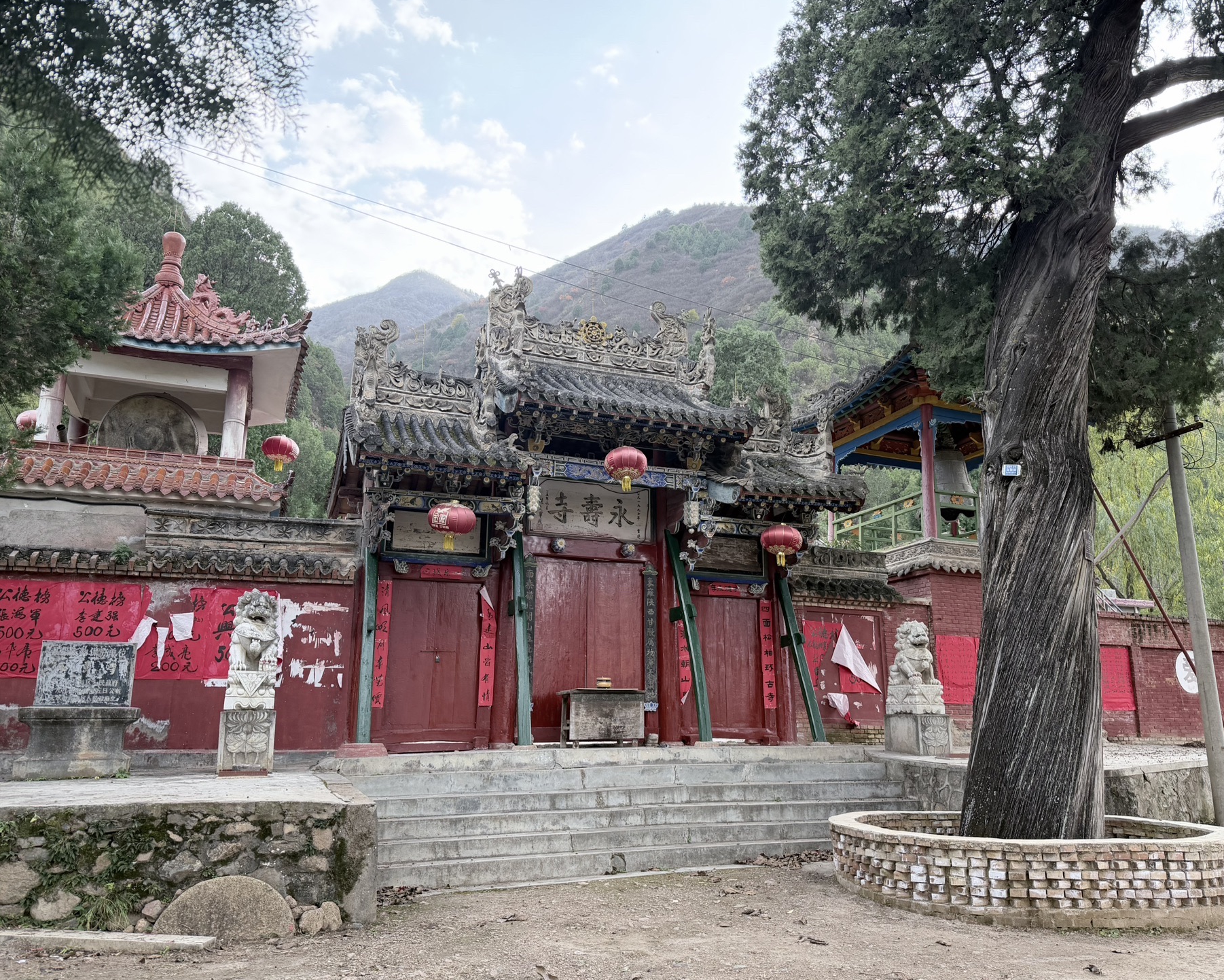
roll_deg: -0.2
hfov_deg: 66.0
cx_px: 635
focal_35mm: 26
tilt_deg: +13.5
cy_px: 496
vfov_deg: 54.9
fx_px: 942
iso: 100
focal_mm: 6.76
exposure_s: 1/426
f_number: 1.78
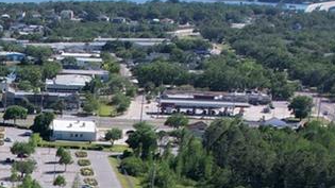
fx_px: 1039
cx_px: -147
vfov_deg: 9.6
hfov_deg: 16.8
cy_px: 381
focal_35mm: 117
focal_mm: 8.38
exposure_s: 1/2000
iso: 120
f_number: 2.8
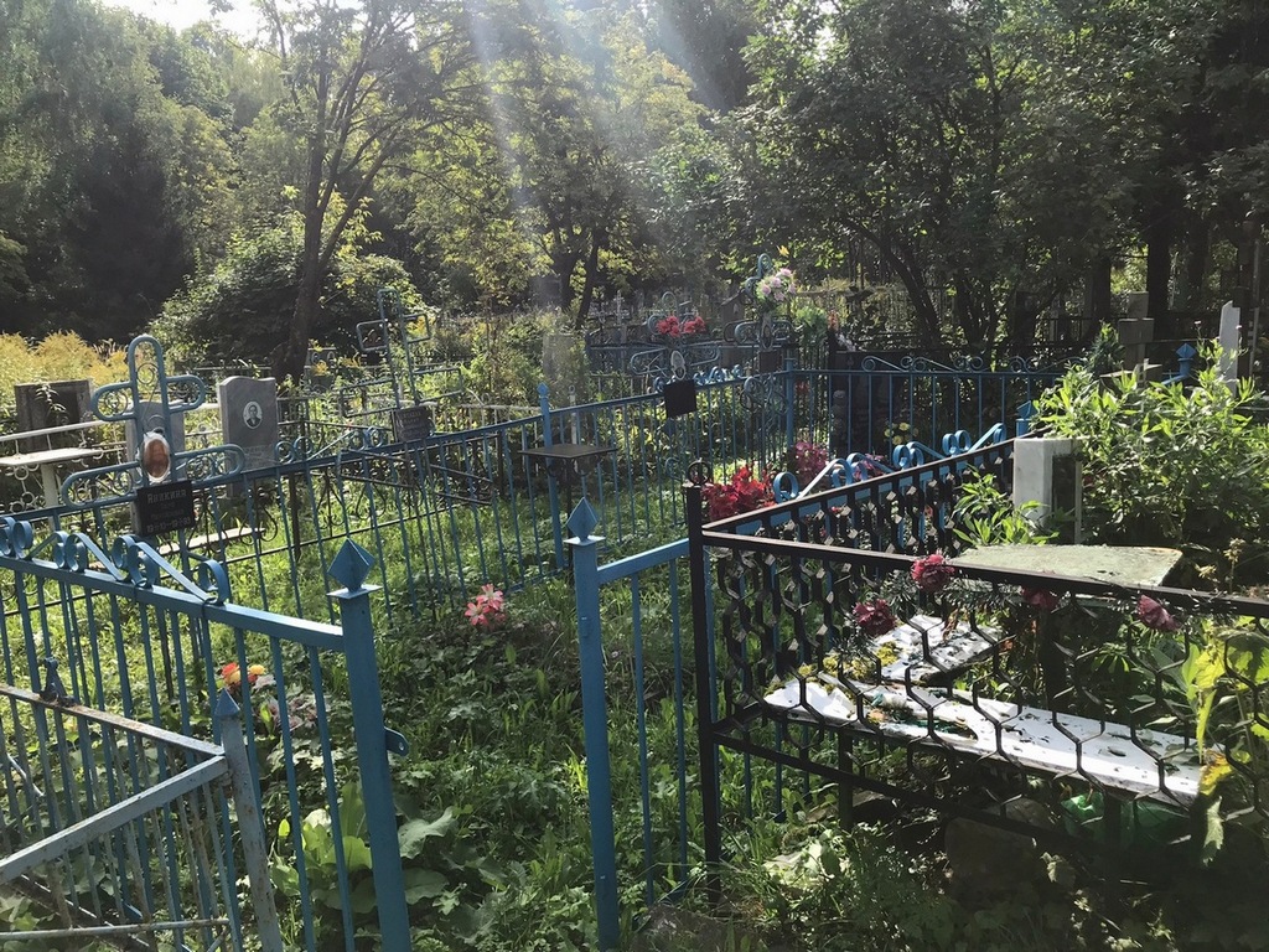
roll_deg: -1.3
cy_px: 476
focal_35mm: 28
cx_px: 634
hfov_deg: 63.4
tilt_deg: -6.8
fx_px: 1026
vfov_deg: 49.7
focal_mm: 3.99
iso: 20
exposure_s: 1/785
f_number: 1.8
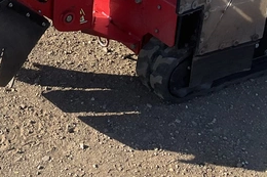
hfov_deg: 23.3
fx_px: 645
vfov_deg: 15.1
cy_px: -41
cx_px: 102
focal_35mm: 87
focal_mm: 3
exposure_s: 1/580
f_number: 1.8
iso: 25
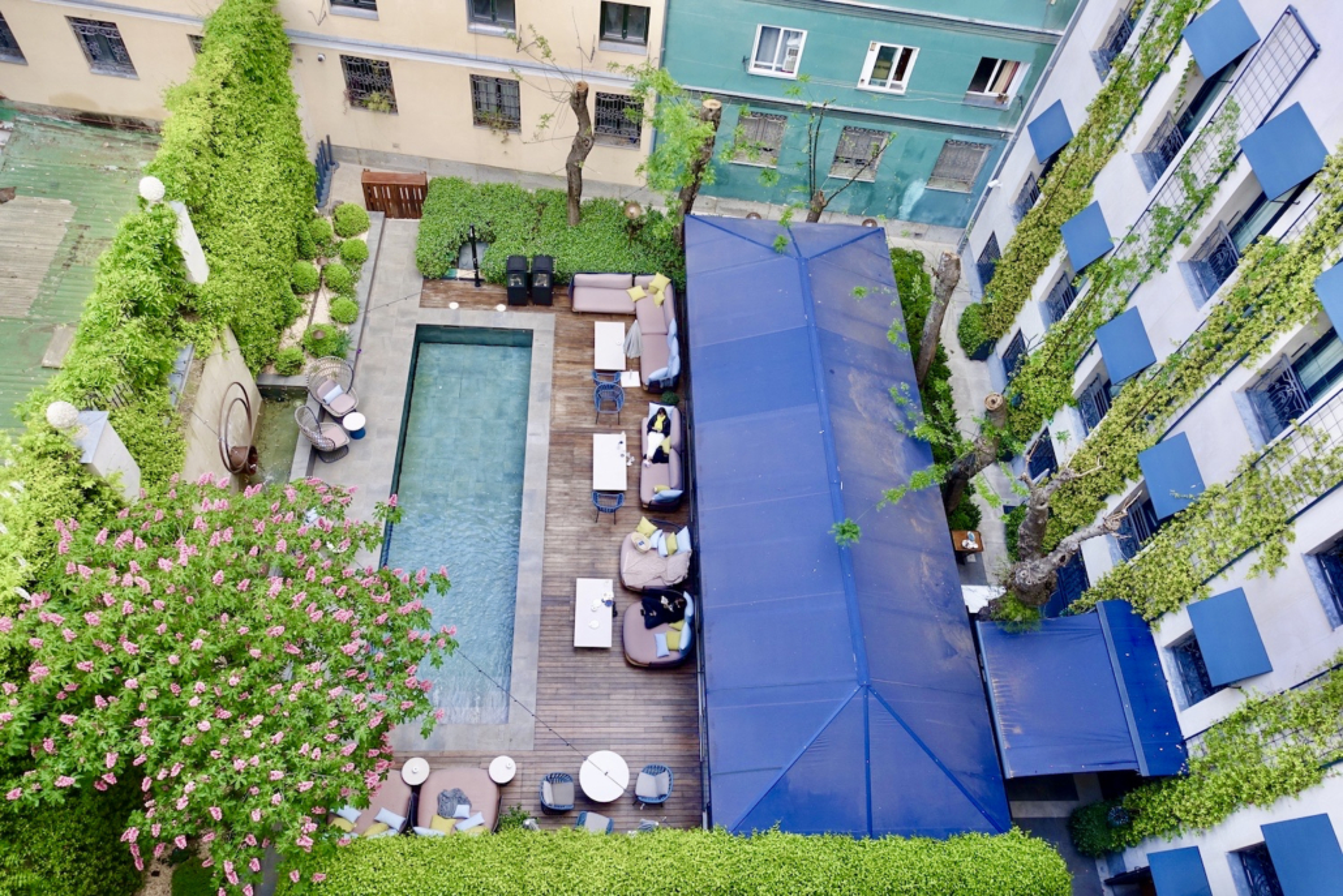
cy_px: 448
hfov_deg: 73.7
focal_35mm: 24
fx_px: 895
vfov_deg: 53.1
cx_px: 672
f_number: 2.8
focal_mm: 8.8
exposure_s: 1/80
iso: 125
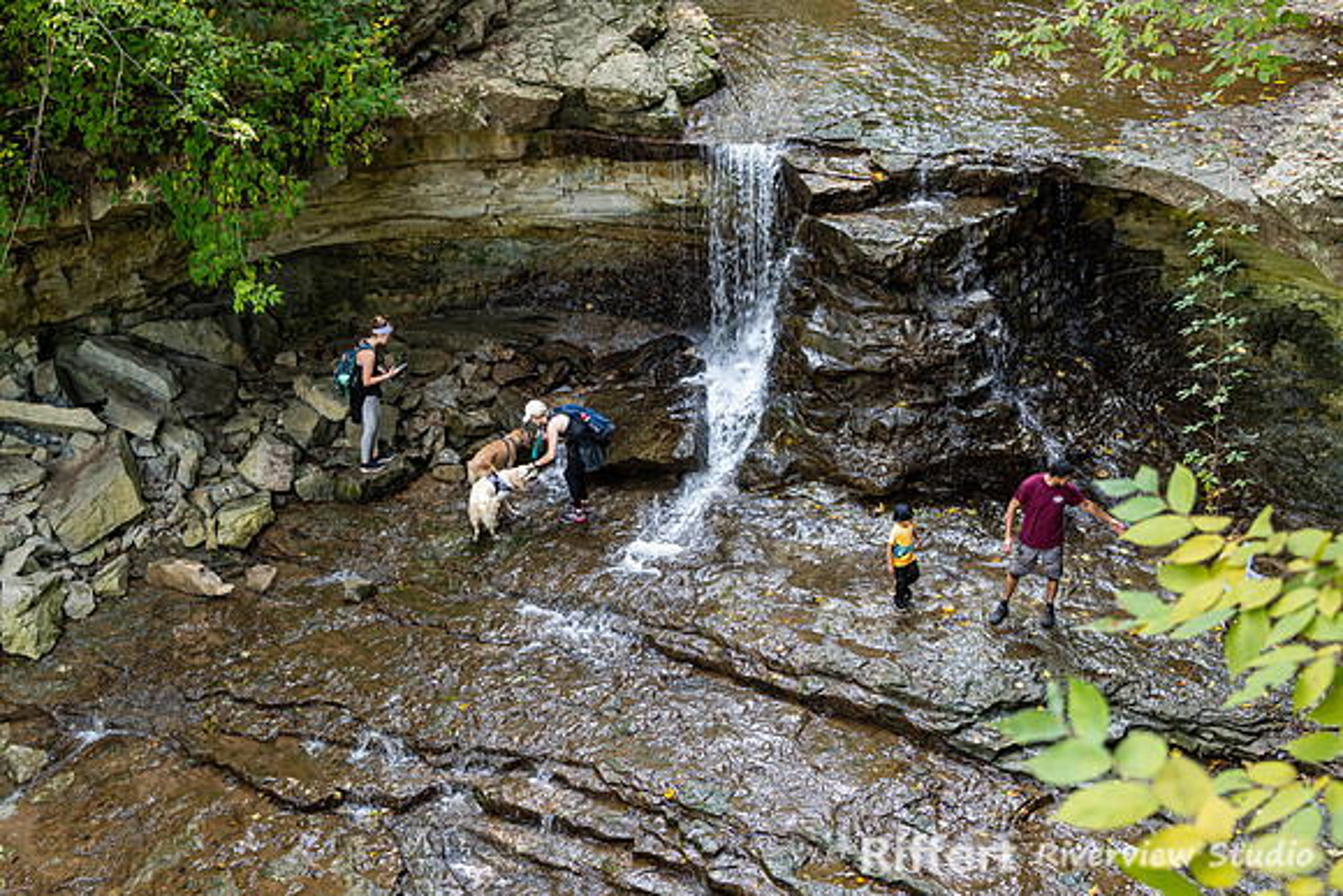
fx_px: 2313
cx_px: 672
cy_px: 448
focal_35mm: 62
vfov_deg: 21.9
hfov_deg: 32.4
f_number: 5
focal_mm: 62
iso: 800
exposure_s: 1/125
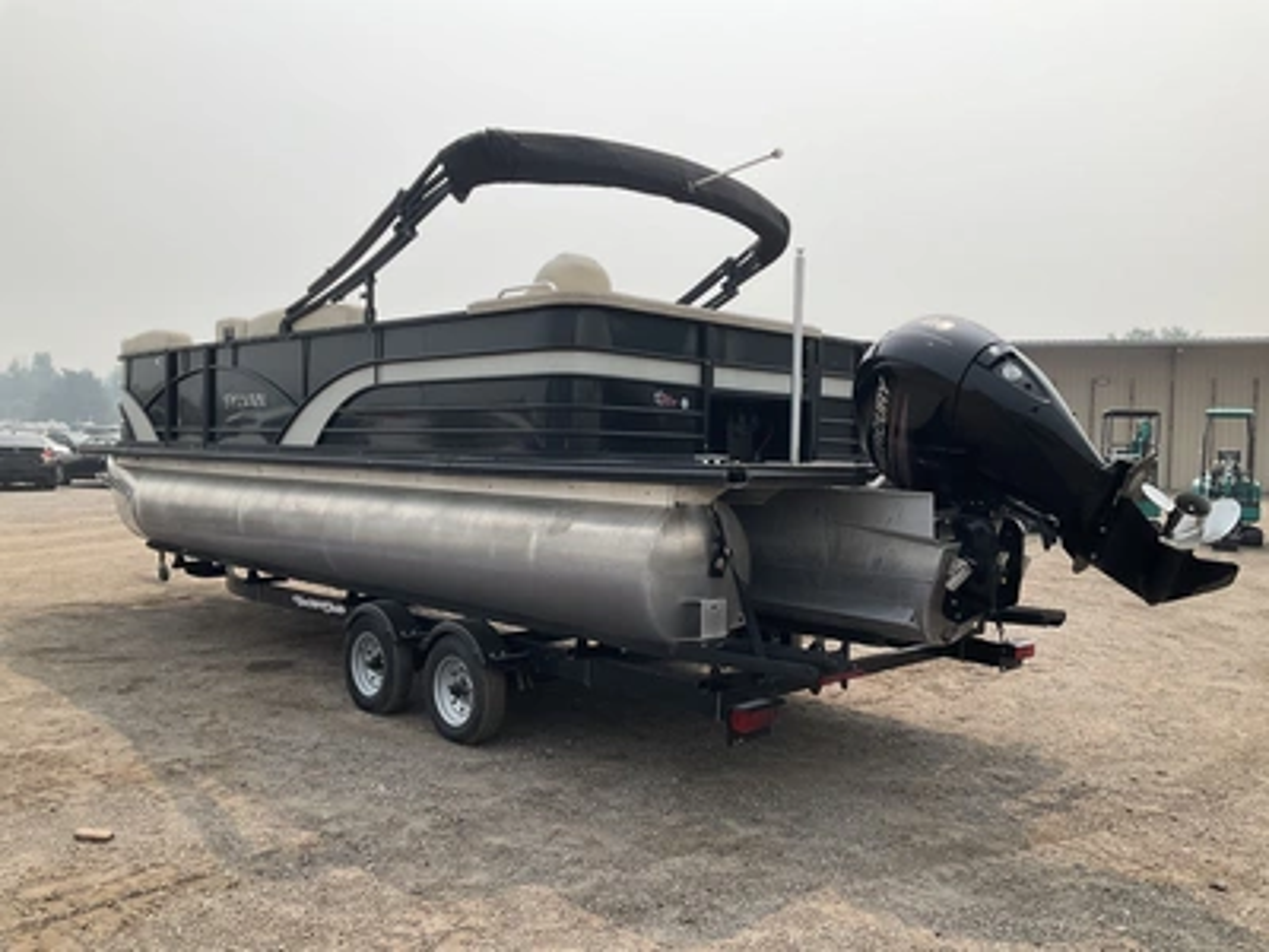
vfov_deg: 48.2
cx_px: 634
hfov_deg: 61.7
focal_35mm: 29
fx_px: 1063
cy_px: 476
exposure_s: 1/3125
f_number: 1.8
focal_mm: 3
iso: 25
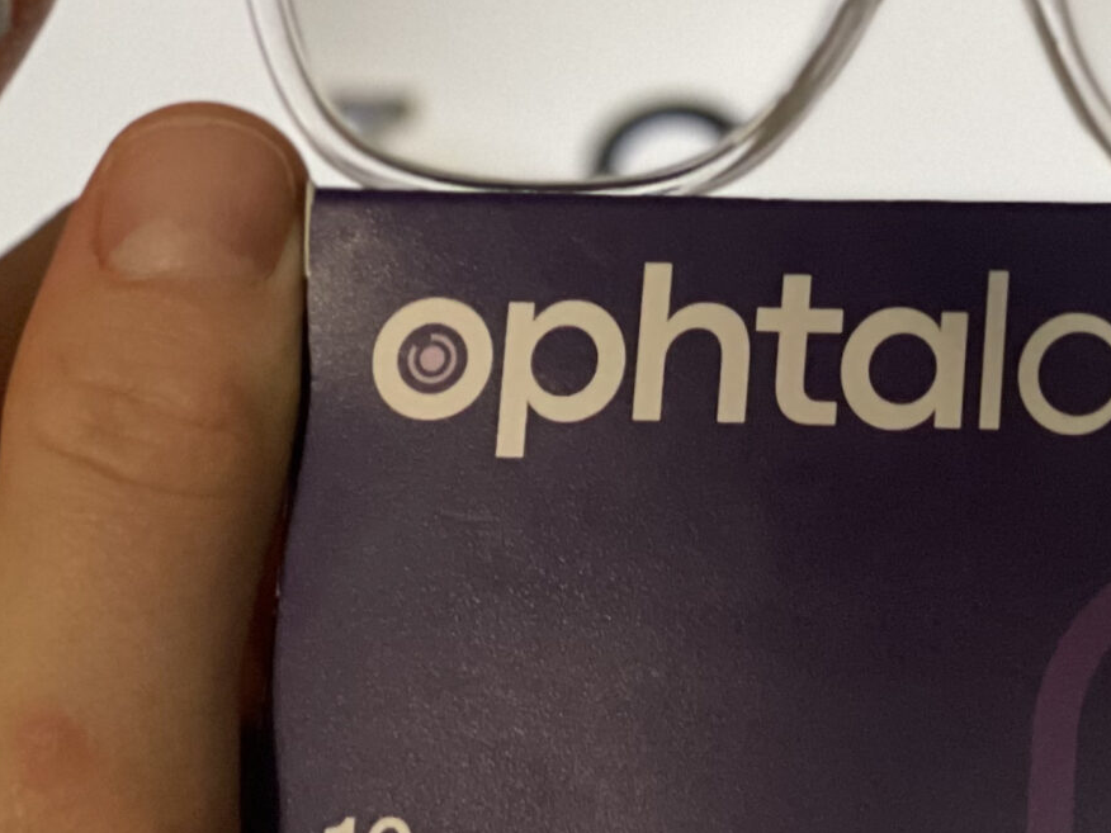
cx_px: 1235
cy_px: -23
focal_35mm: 187
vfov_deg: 7.9
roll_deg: -1.0
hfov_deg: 10.4
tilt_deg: +14.6
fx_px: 6002
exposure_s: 1/36
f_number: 2.2
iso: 400
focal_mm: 7.5
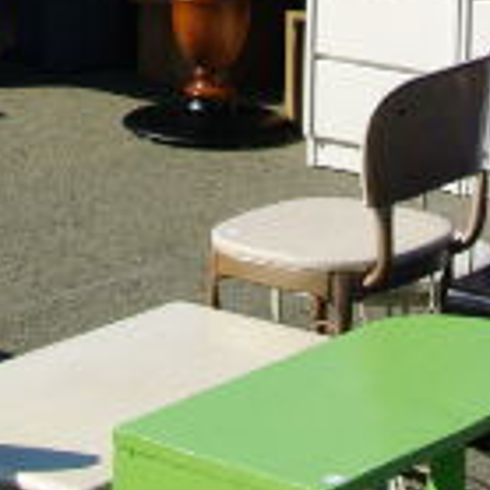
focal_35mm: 186
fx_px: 2979
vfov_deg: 9.1
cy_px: -286
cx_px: -95
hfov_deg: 9.3
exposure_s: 1/750
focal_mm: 32.5
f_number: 9.5
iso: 400
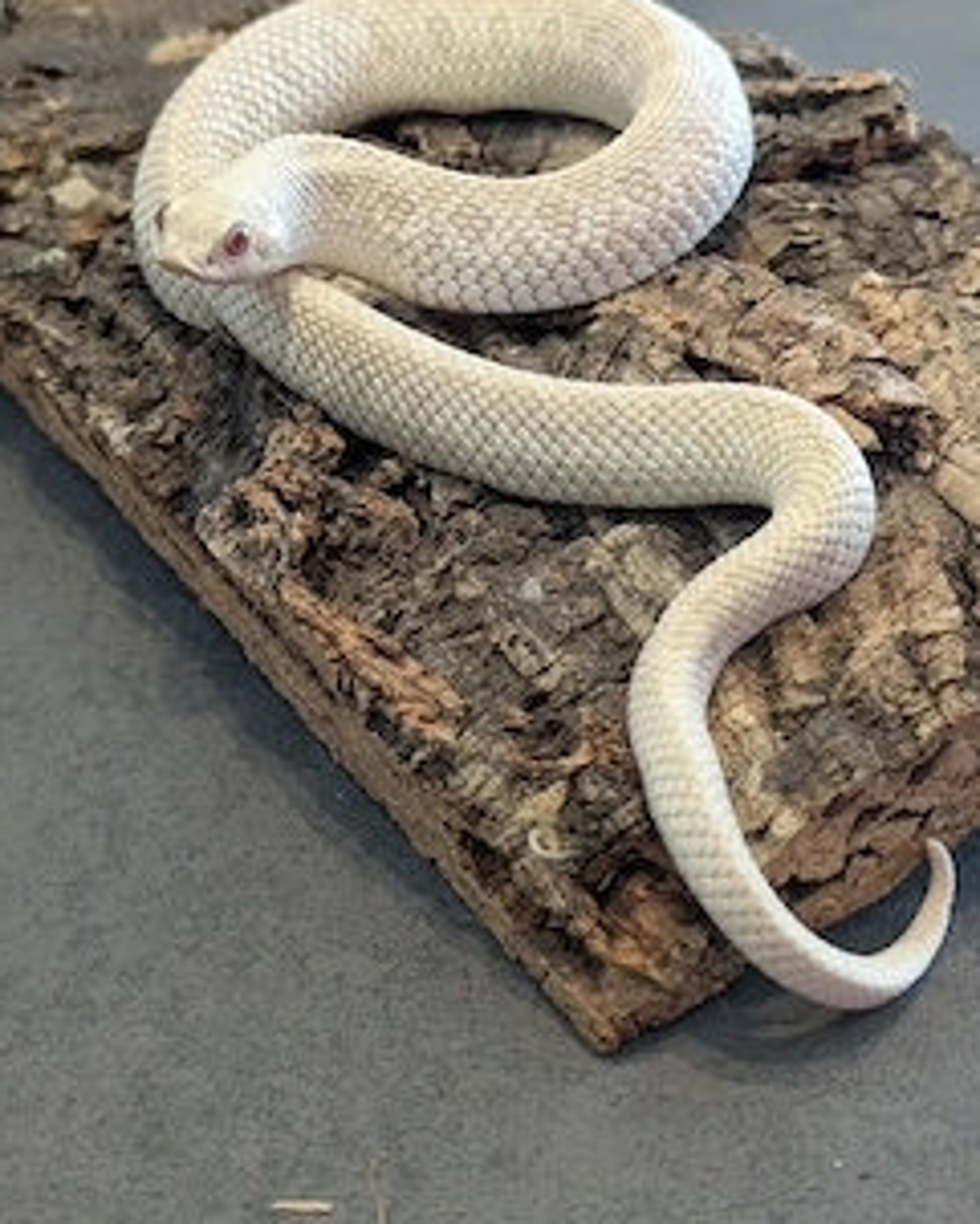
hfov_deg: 24.6
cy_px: 480
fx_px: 2247
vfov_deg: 30.4
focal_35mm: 62
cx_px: 427
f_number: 1.85
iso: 66
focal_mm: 6.81
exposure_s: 1/50.3
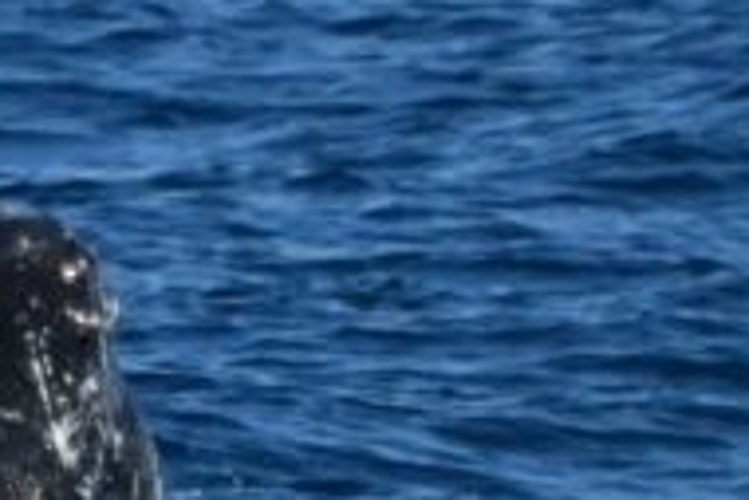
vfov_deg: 0.8
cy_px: 961
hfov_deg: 1.2
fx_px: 36770
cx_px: -430
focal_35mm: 1766
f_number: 6
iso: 800
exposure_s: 1/8000
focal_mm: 420
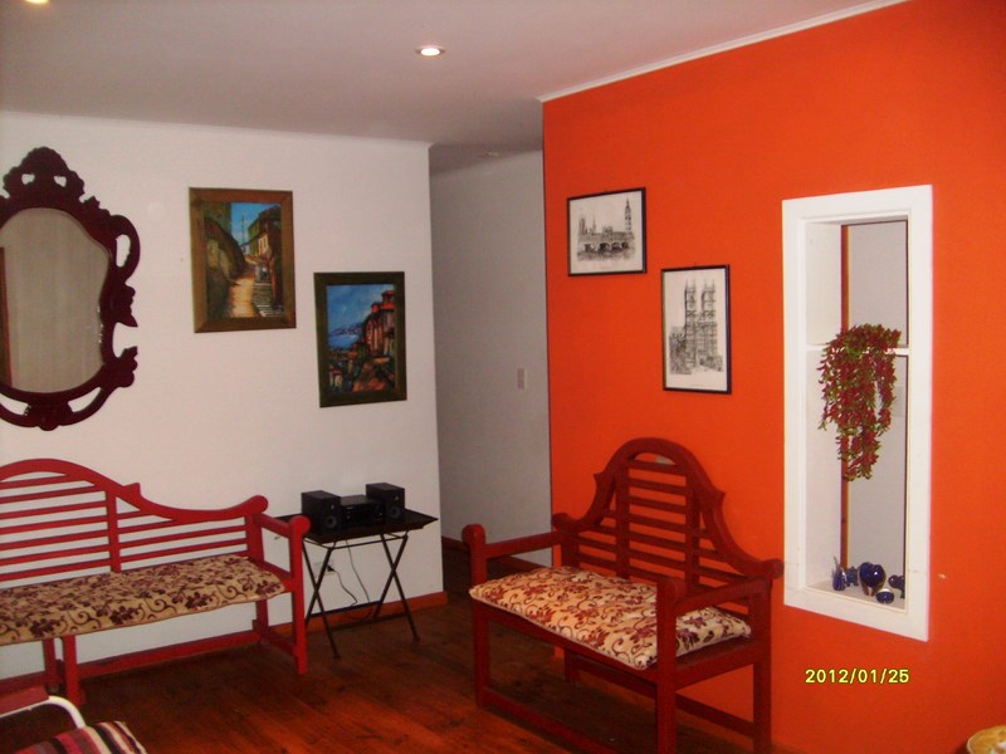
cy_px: 377
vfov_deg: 40.7
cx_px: 503
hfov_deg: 52.6
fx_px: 1017
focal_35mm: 35
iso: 100
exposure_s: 1/45
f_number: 2.8
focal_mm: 5.8
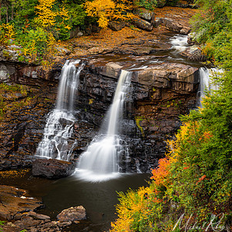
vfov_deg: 13.3
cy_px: 66
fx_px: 993
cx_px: 116
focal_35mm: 131
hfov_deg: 13.3
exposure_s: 2
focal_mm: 102
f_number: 13
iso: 64
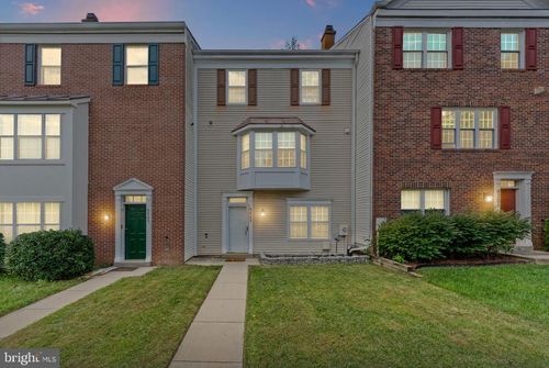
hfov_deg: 112.5
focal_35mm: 12
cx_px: 274
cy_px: 184
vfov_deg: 90.2
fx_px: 183
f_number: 8
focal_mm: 12
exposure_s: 1/200
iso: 320
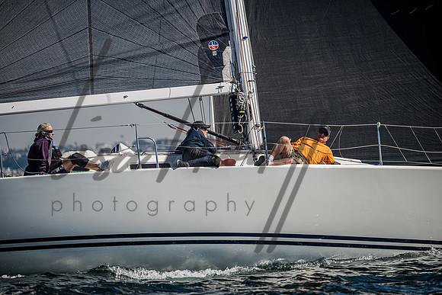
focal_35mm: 260
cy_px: 148
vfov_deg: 5.3
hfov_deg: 7.9
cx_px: 221
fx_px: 3193
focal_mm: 260
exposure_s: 1/6400
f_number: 5
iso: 400
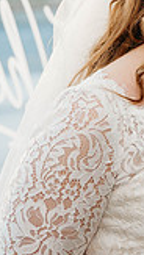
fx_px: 1388
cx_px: 319
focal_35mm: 205
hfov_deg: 5.8
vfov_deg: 10.5
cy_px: 100
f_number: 4
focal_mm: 55
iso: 640
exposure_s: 1/200
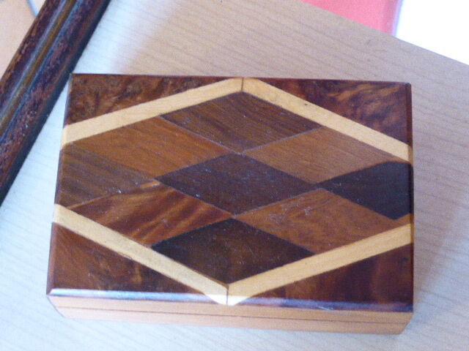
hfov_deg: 24.7
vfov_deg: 18.7
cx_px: 234
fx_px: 1070
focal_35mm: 79
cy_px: 176
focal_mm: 13.3
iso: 1000
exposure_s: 1/8
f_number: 5
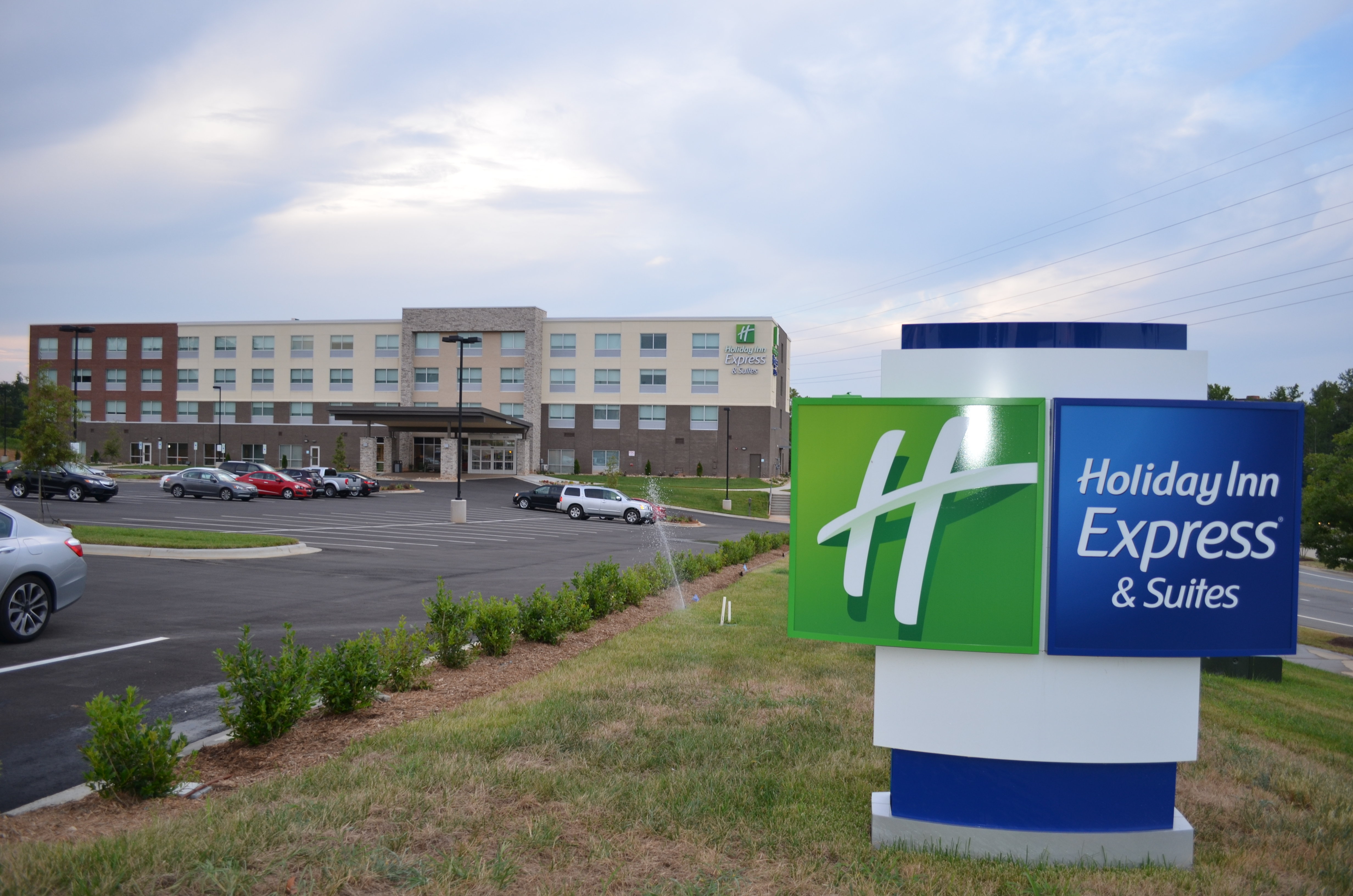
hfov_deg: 67.5
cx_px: 676
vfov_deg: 47.7
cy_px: 448
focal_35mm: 27
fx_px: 1013
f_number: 3.5
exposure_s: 1/200
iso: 200
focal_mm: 18
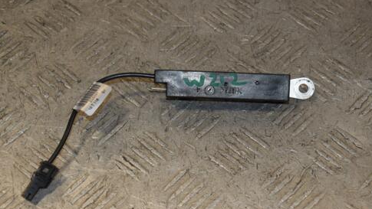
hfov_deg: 21.1
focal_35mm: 101
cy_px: 126
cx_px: 193
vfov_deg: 12.0
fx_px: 996
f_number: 7.1
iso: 800
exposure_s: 1/200
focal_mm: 52
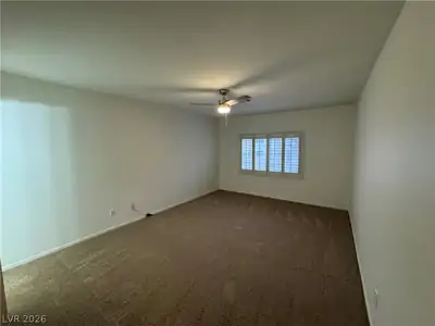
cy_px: 163
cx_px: 218
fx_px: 176
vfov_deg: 85.7
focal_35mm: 14
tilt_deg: -6.2
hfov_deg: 102.1
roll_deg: +1.1
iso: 400
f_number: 2.2
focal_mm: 2.22
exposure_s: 1/60
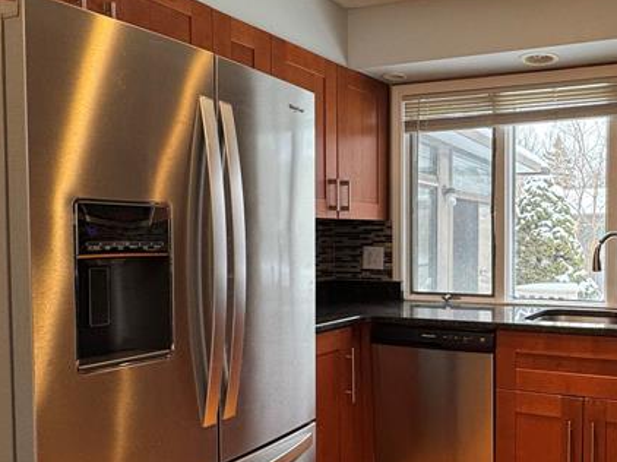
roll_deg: -0.1
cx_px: 500
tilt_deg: -3.5
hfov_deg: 50.5
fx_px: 606
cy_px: 266
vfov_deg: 41.6
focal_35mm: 34
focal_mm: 2.22
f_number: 2.2
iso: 100
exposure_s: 1/120
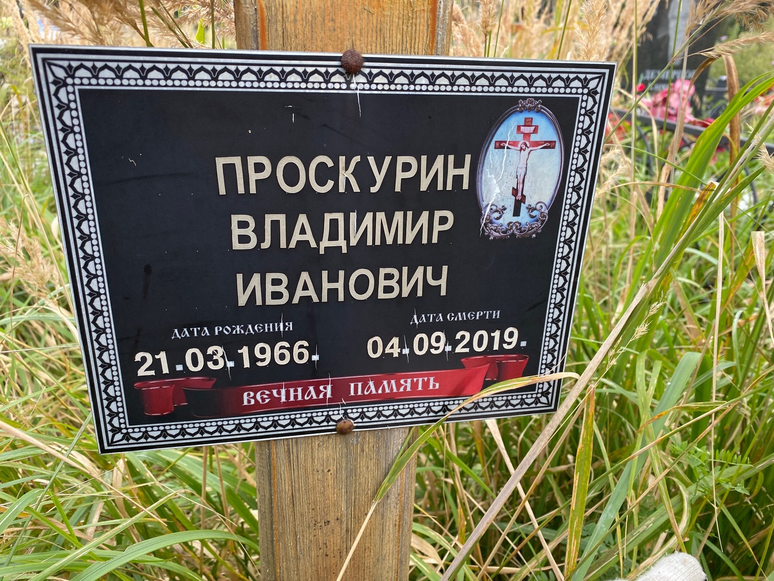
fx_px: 581
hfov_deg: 67.3
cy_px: 290
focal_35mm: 26
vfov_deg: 53.1
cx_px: 387
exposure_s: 1/220
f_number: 1.8
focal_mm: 4.25
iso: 32
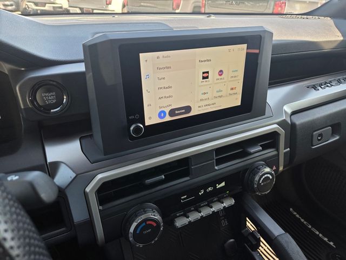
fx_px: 230
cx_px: 173
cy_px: 130
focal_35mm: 23
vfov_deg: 58.9
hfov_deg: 73.9
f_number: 1.8
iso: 80
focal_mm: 5.4
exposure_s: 1/180
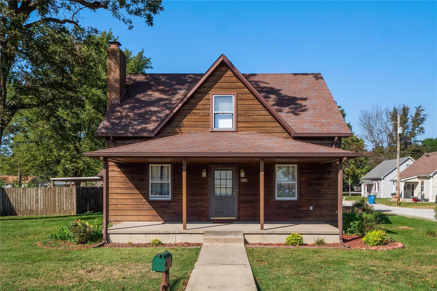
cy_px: 146
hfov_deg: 61.9
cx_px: 218
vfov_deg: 43.6
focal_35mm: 30
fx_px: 364
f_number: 10
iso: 400
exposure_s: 1/400
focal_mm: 15
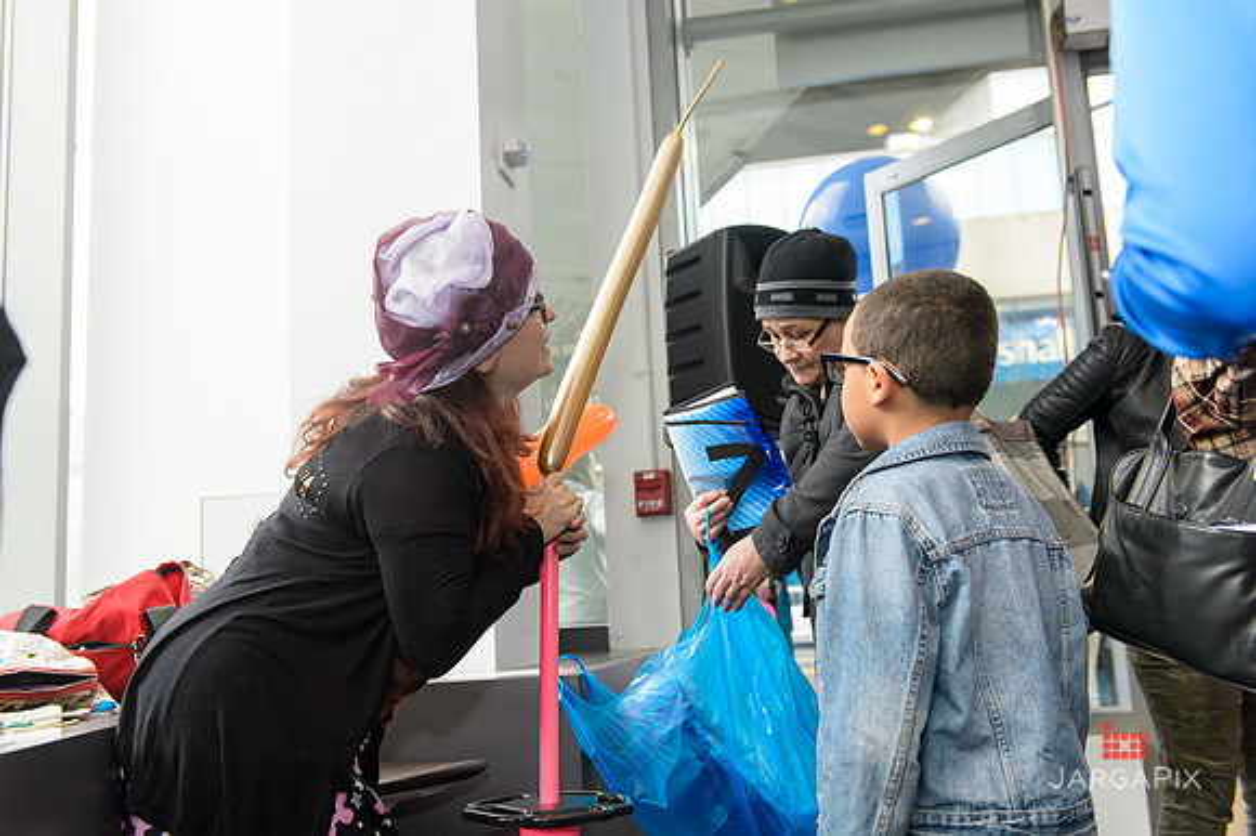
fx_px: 1220
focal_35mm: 35
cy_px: 418
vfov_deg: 37.8
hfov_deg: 54.5
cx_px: 628
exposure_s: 1/250
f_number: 3.5
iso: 640
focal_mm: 35
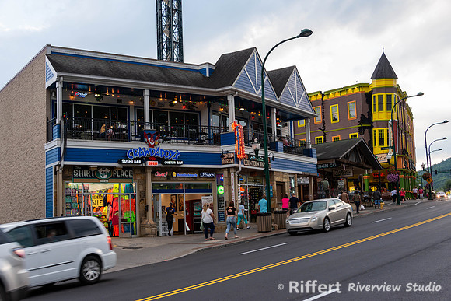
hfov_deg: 43.6
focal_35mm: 45
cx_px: 226
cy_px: 150
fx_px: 564
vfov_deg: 29.9
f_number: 7.1
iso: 250
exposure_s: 1/50
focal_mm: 45
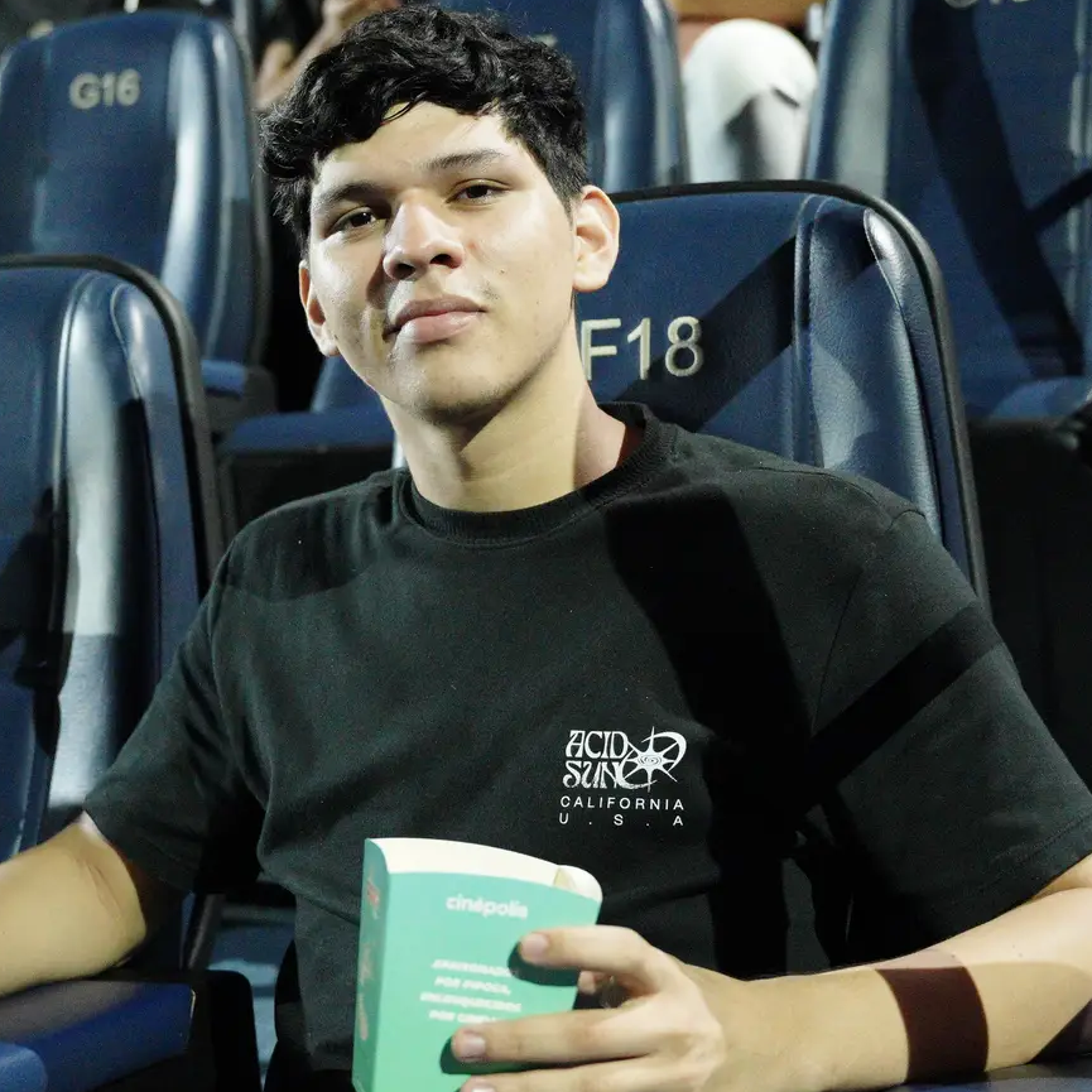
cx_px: 355
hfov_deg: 25.9
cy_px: 554
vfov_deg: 26.1
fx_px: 2356
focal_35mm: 66
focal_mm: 32.5
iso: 10000
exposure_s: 1/40
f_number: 2.8
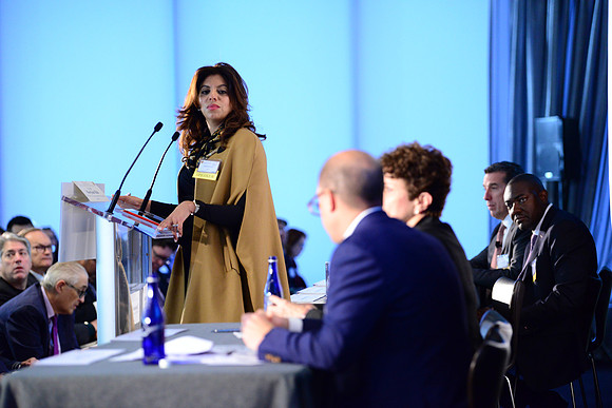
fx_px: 2074
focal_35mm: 122
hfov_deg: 16.8
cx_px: 306
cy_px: 204
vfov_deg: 11.2
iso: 4000
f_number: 2.8
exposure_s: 1/160
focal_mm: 122
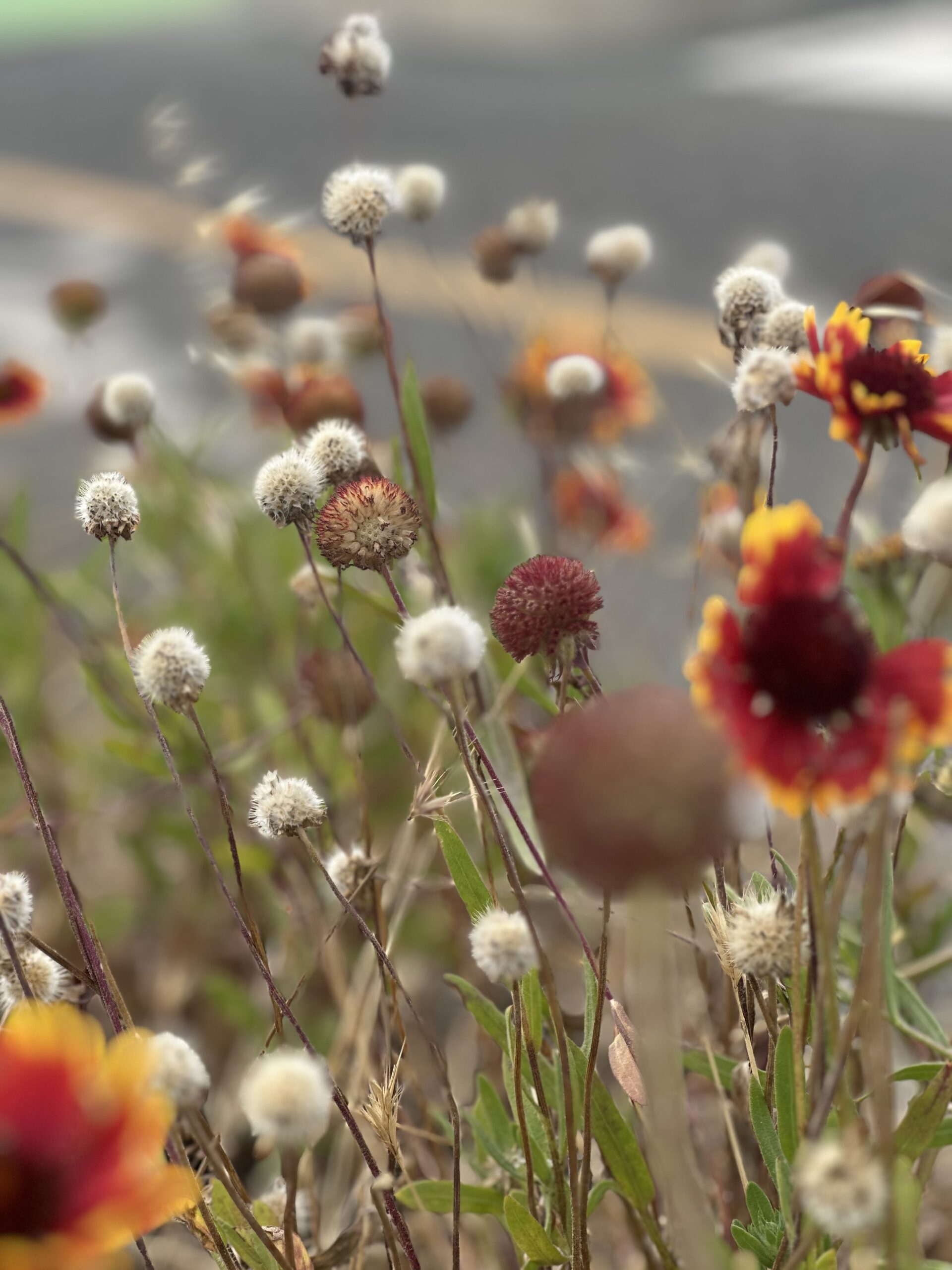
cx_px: 476
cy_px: 635
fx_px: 2824
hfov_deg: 19.1
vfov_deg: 25.3
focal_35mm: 77
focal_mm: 9
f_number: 2.8
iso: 25
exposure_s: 1/305
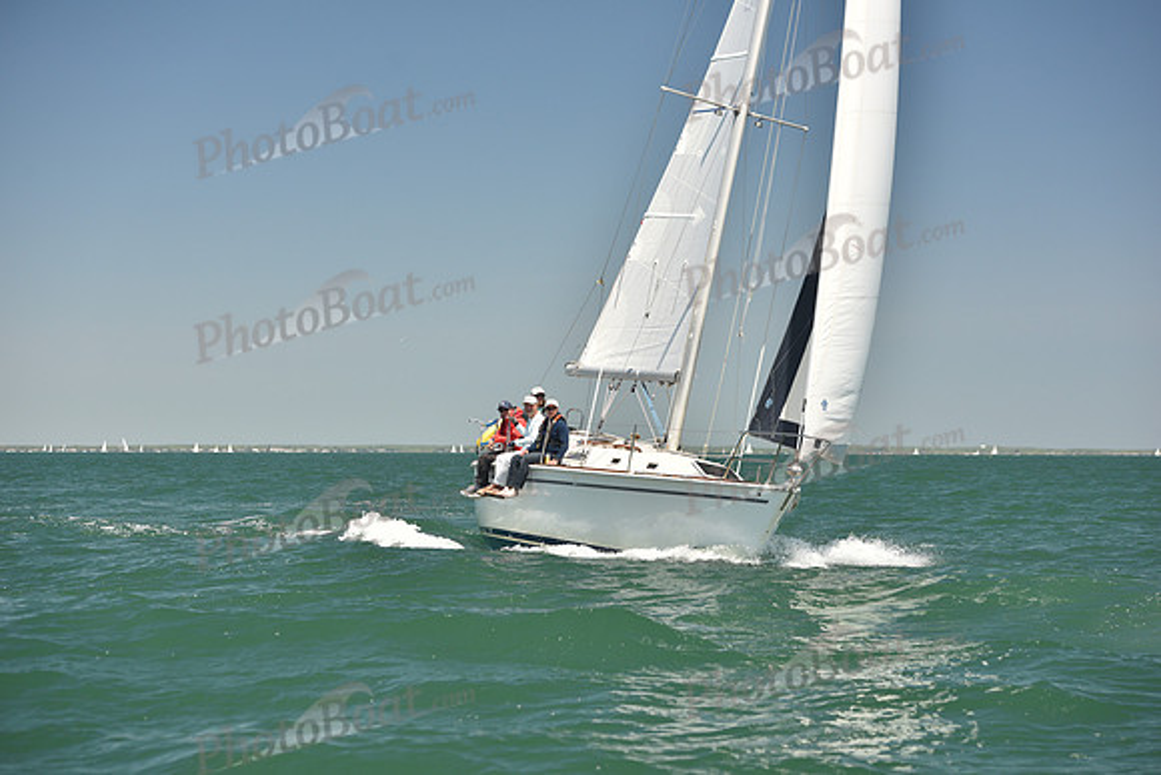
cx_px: 580
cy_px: 388
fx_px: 2742
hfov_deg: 23.9
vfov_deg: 16.1
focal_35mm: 85
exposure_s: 1/800
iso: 250
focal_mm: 85
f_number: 4.5
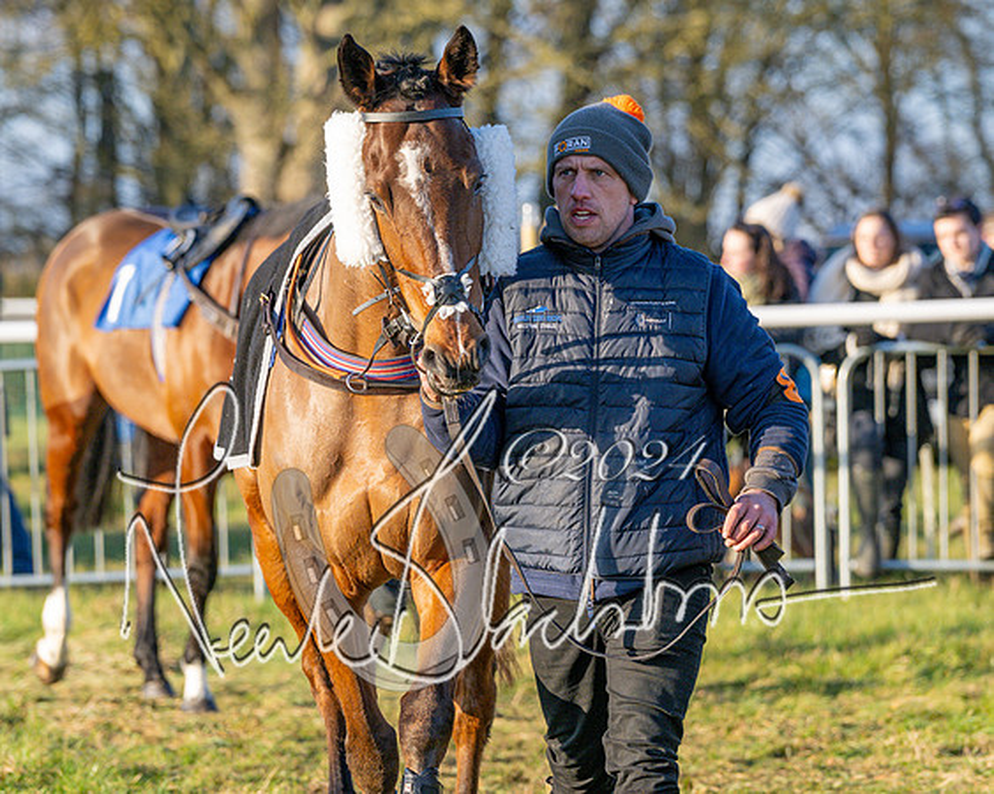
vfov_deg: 5.6
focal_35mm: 274
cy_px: 401
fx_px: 8064
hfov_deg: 7.1
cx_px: 491
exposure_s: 1/1000
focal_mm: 150
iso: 400
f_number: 4
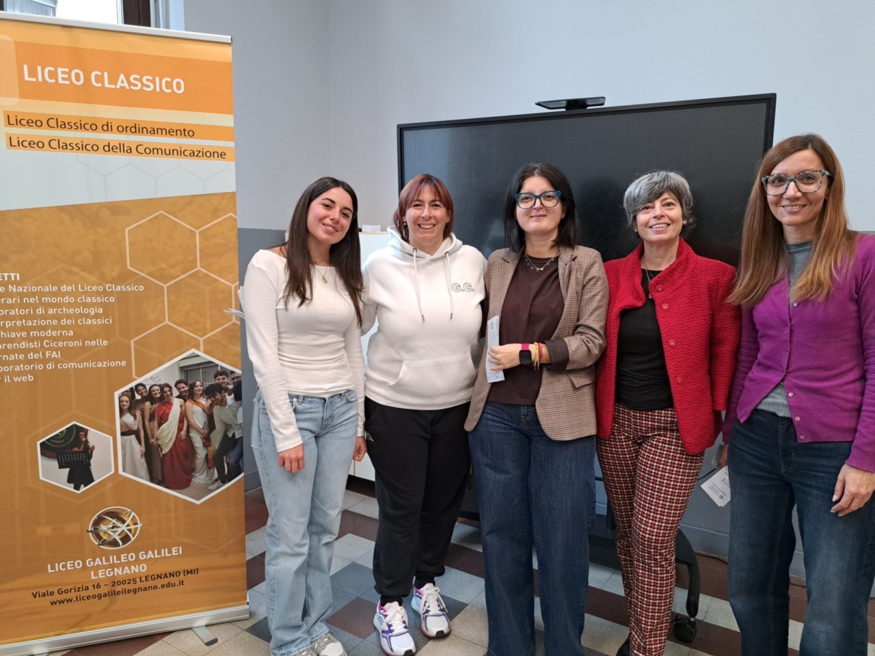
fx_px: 607
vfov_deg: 56.8
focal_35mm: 24
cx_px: 438
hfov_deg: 71.6
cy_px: 328
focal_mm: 5.23
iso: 250
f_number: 1.8
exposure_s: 1/50
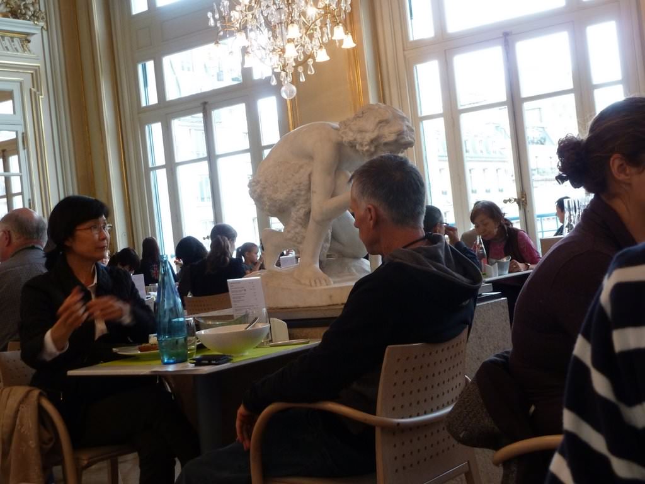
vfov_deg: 28.0
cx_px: 322
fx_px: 969
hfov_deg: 36.8
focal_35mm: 52
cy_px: 242
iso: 320
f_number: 3.8
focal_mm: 8.5
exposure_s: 1/40
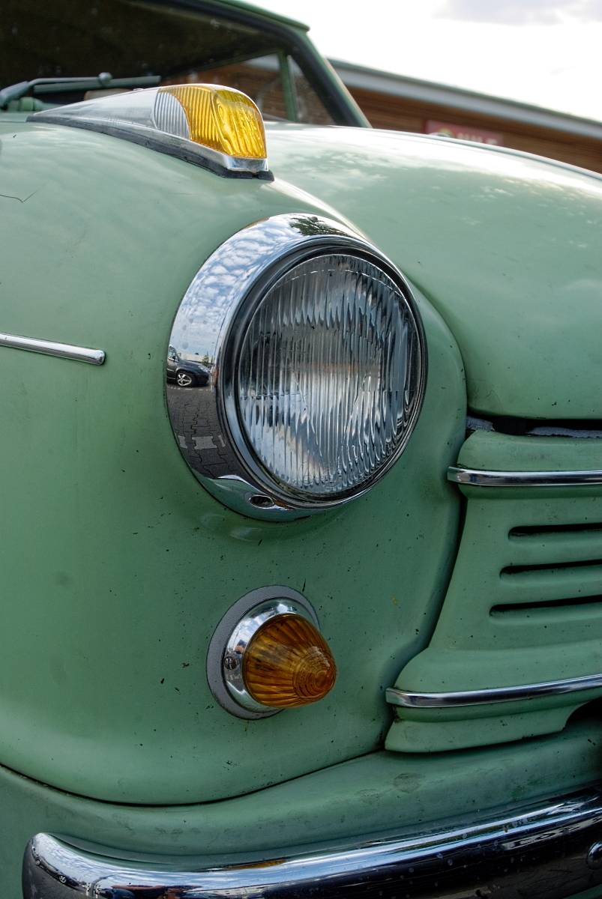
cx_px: 301
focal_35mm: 42
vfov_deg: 46.4
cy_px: 450
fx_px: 1051
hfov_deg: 32.0
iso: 160
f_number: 9
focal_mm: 28
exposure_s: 1/100
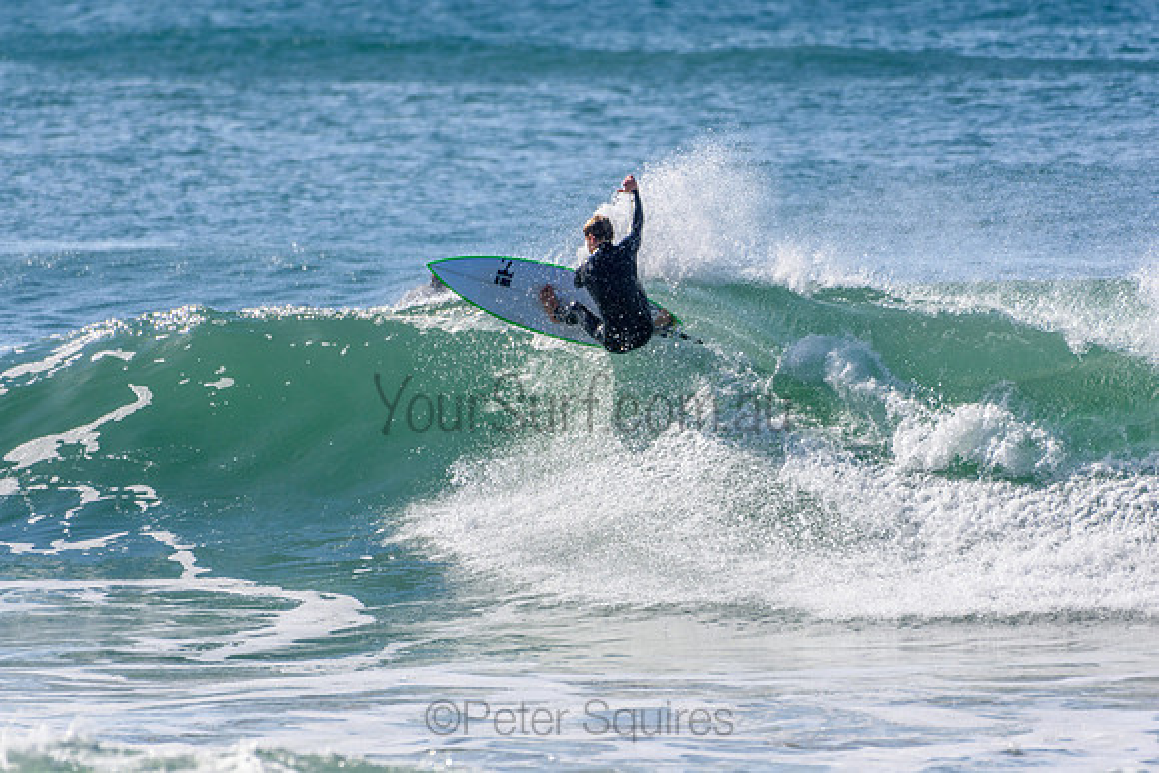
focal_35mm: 750
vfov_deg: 1.8
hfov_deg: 2.7
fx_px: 24150
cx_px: 580
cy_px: 386
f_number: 5.6
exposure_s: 1/2000
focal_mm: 500
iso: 220
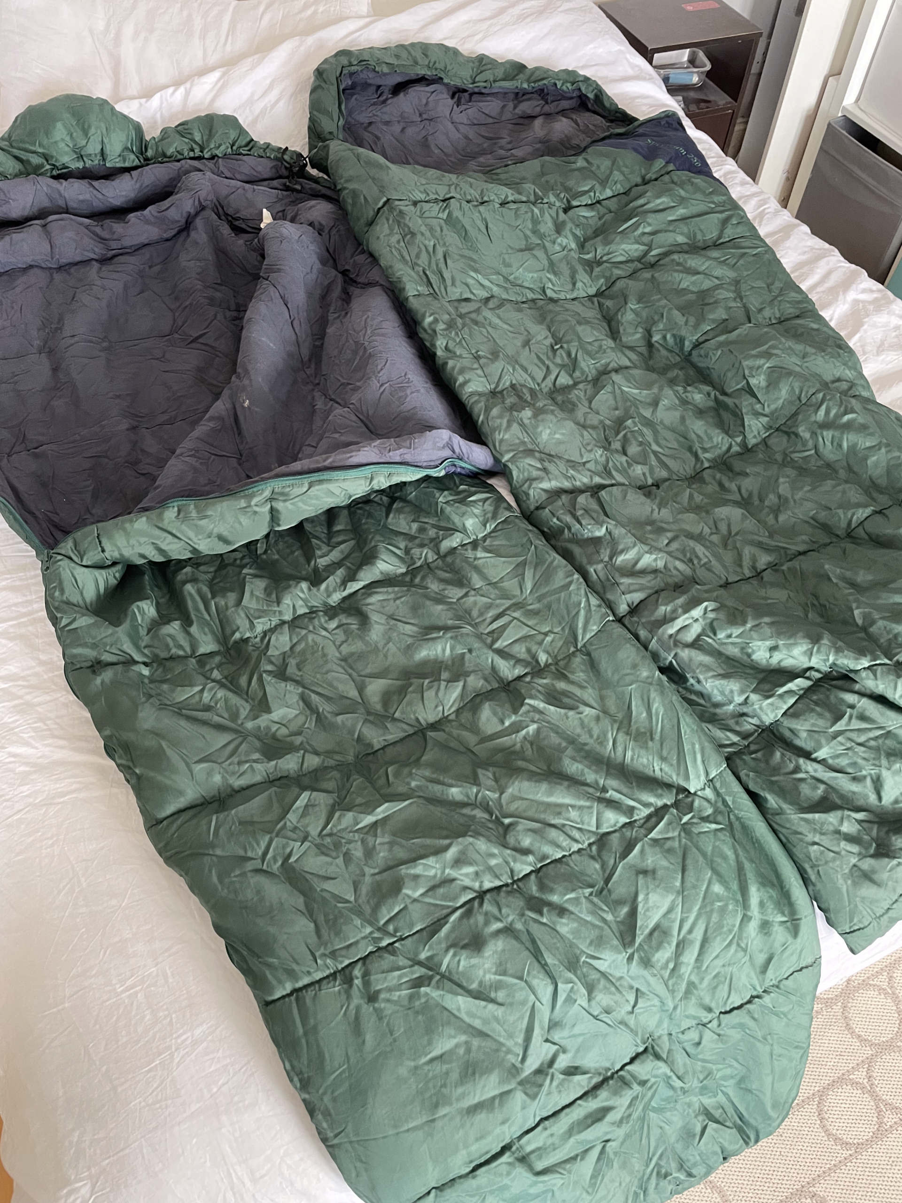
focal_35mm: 26
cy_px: 602
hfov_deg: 53.1
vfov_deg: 67.3
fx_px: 903
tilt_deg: -52.7
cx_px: 451
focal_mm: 4.2
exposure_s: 1/60
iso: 400
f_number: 1.6
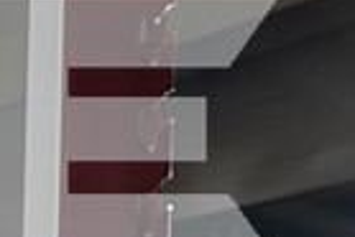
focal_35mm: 208
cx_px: -365
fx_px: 2053
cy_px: 442
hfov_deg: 9.2
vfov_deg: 6.5
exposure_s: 1/250
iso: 320
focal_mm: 50
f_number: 8
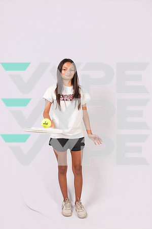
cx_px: 76
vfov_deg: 54.4
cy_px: 114
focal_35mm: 35
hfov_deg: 37.9
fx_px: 222
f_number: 5.6
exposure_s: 1/125
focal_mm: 35
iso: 160
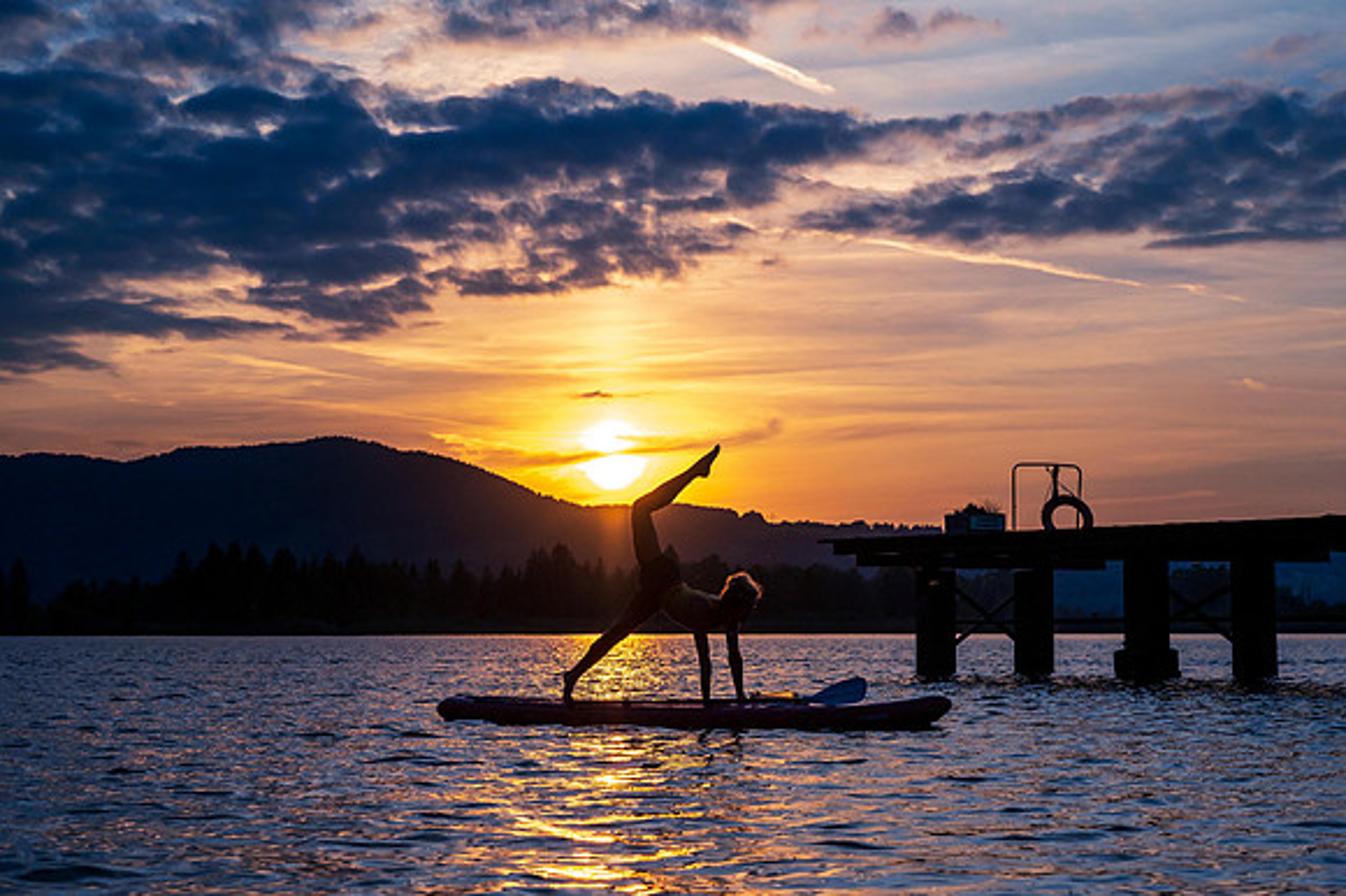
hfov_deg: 27.6
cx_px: 703
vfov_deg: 18.6
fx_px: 2741
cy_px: 430
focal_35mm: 73
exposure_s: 1/8000
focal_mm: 70
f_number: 8
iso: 640
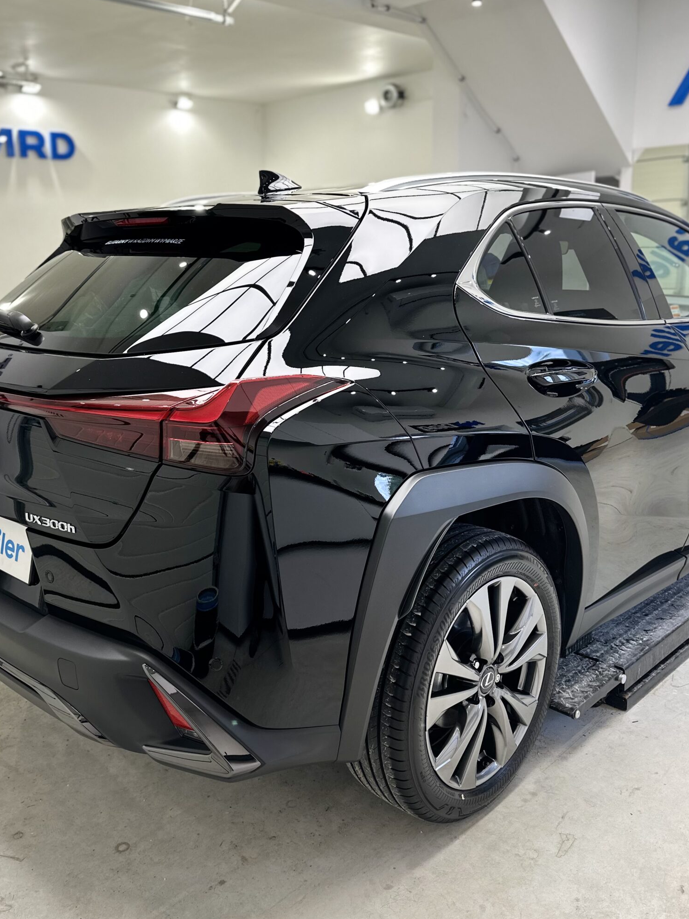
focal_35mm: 31
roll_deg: +0.5
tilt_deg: -10.4
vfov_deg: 58.2
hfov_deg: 45.3
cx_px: 302
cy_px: 406
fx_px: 823
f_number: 1.78
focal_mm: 6.86
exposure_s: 1/135
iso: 64
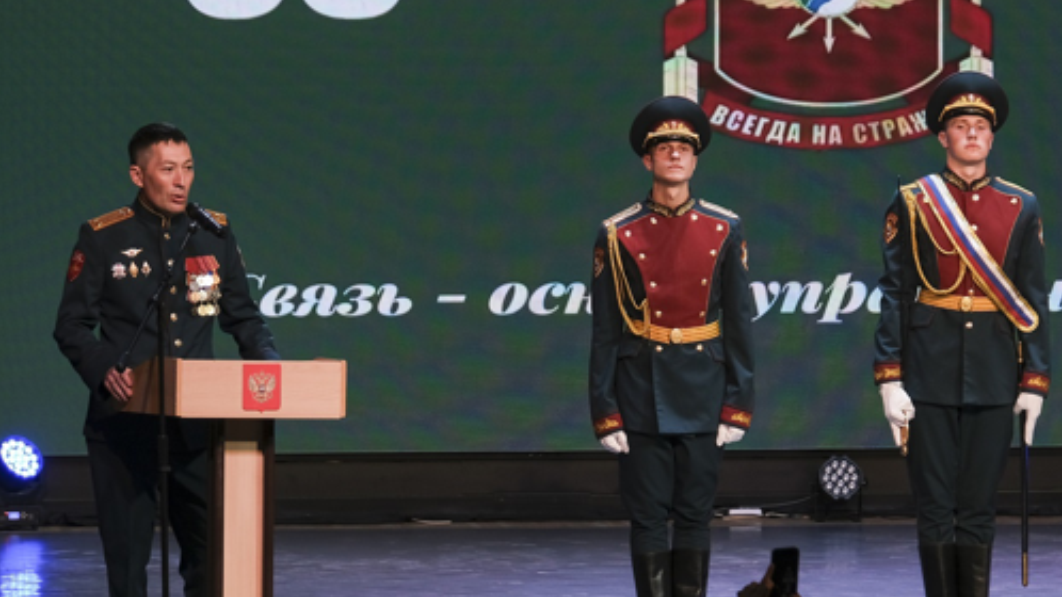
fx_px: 4927
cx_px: 704
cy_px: 245
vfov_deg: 6.9
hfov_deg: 12.3
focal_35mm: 175
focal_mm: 74.2
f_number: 4
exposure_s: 1/80
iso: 250
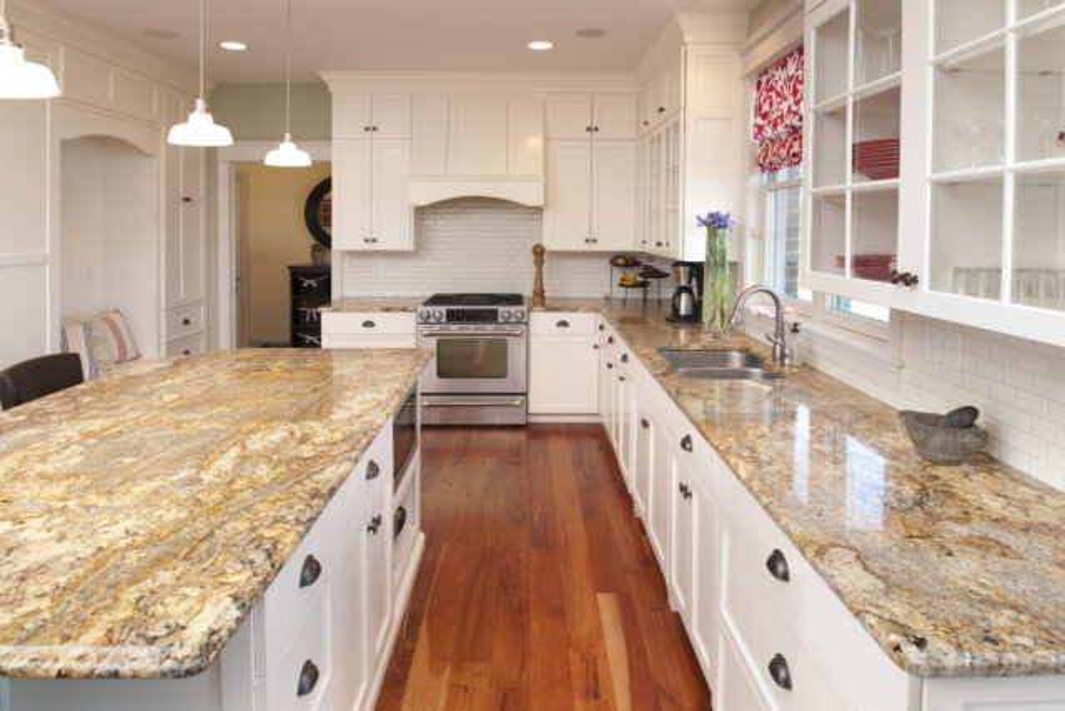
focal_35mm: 21
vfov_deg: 59.5
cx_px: 532
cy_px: 356
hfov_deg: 81.2
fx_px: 621
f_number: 6.3
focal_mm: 14
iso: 100
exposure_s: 1/10
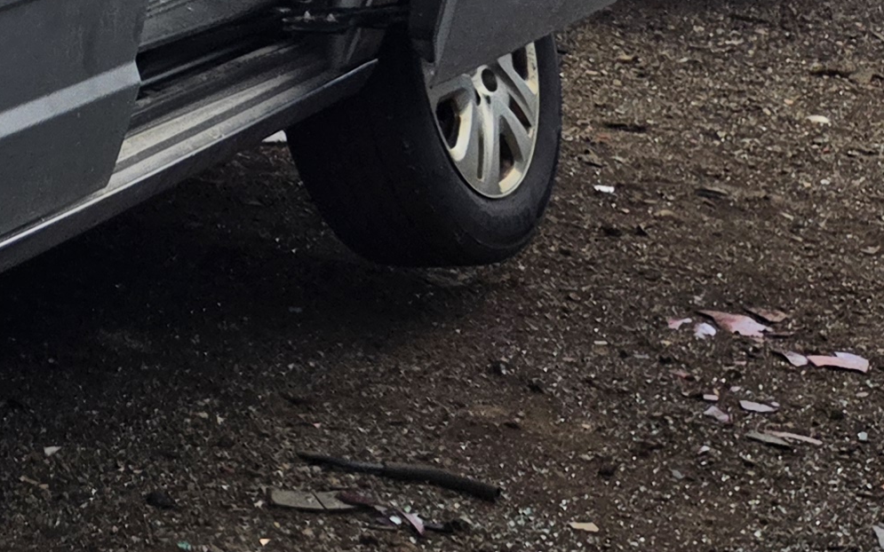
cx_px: -835
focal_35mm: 98
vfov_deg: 13.1
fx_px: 2361
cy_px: -29
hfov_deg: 16.6
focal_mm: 5.4
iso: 80
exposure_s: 1/2671
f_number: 1.8
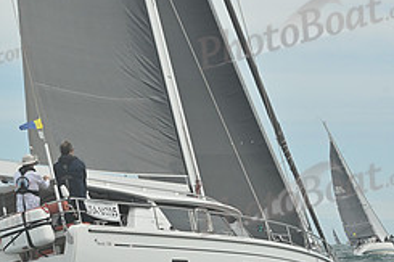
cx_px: 116
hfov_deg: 12.4
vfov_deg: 8.3
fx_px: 1815
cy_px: 134
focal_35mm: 166
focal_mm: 70
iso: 320
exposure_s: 1/1250
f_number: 9
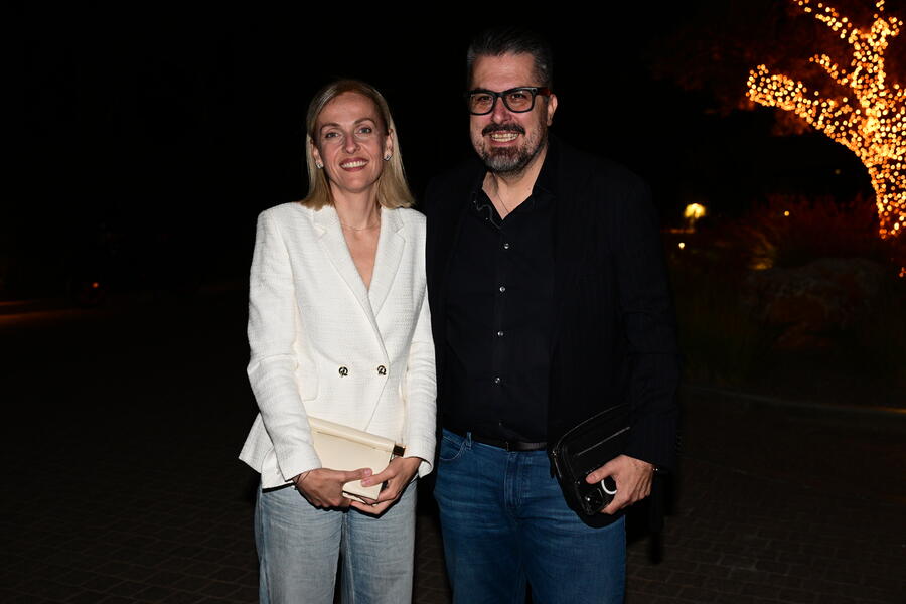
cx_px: 453
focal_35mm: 40
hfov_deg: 48.5
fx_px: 1007
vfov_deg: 33.4
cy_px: 302
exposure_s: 1/100
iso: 1600
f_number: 4
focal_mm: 40
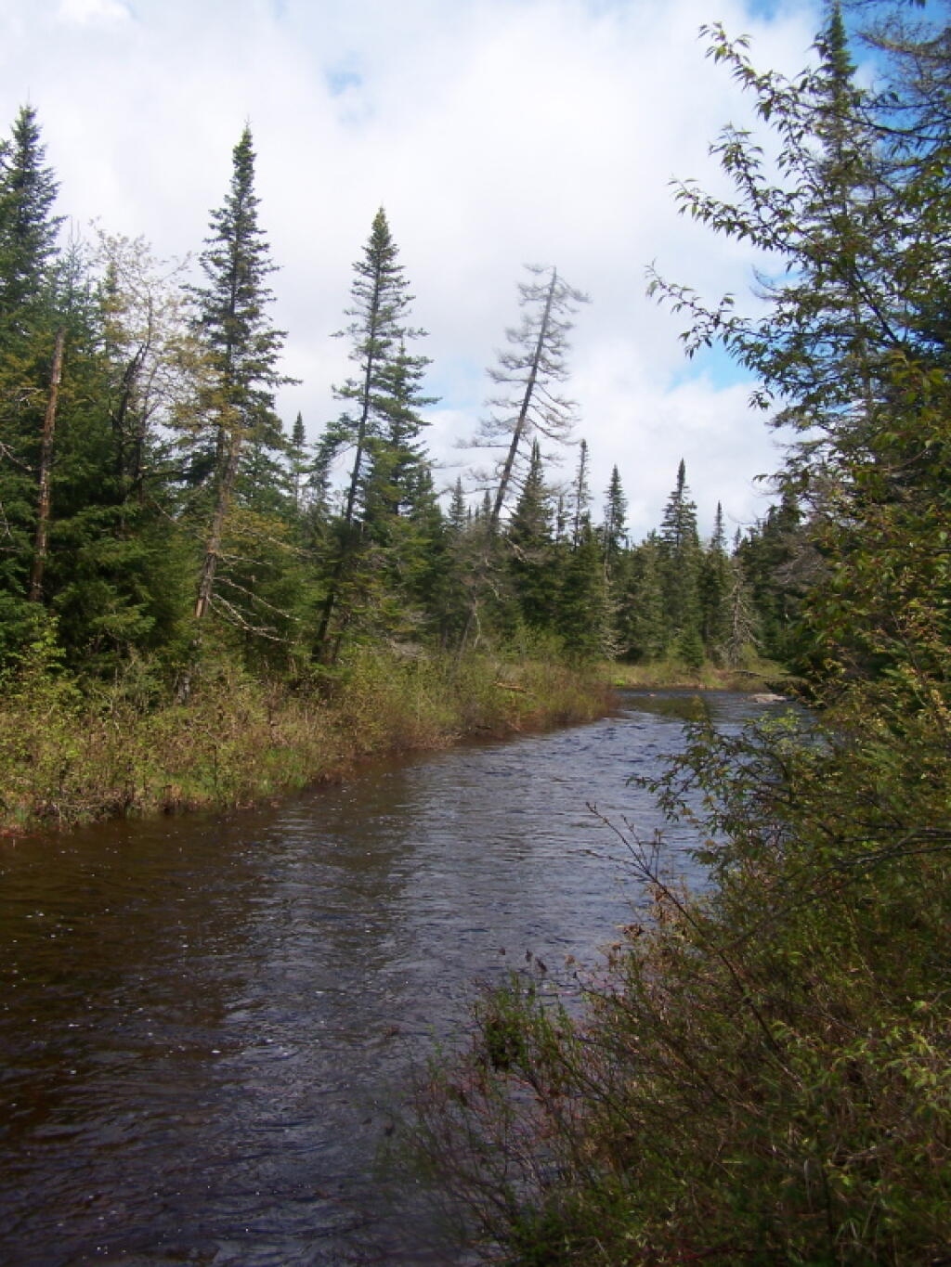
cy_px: 634
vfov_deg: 49.0
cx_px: 476
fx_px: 1392
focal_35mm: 38
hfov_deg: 37.7
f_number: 4
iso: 80
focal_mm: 6.3
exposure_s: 1/800
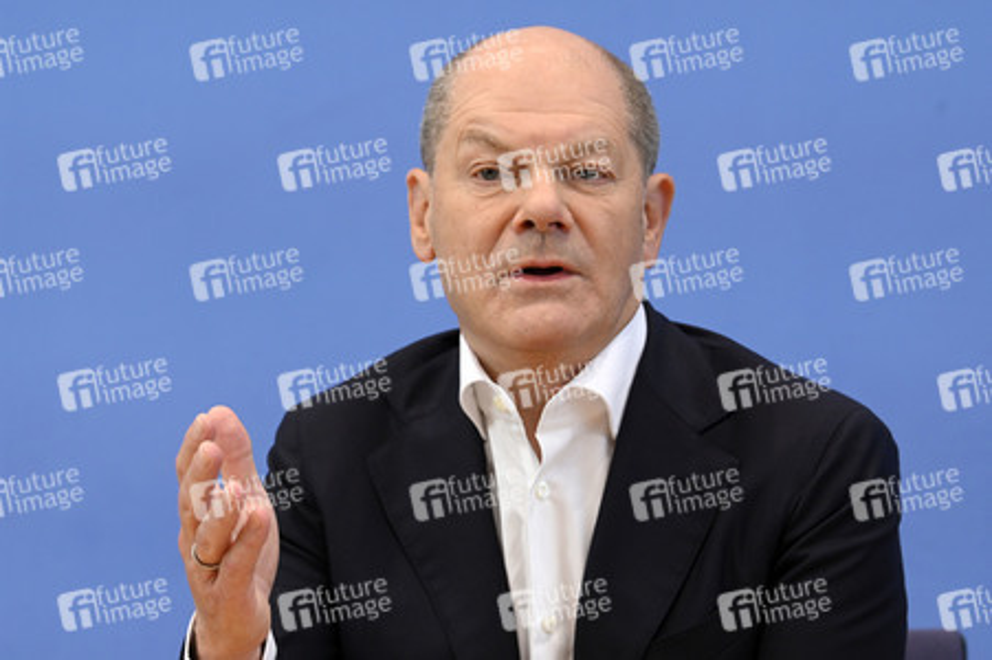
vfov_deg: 11.4
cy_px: 330
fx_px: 3304
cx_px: 496
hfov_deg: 17.1
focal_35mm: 120
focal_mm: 120
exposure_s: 1/500
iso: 3200
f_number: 6.3
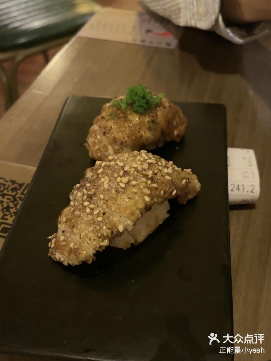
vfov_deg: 61.7
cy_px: 180
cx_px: 136
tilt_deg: -50.3
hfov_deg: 48.2
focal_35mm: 29
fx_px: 303
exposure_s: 1/50
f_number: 1.6
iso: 2000
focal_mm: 5.1
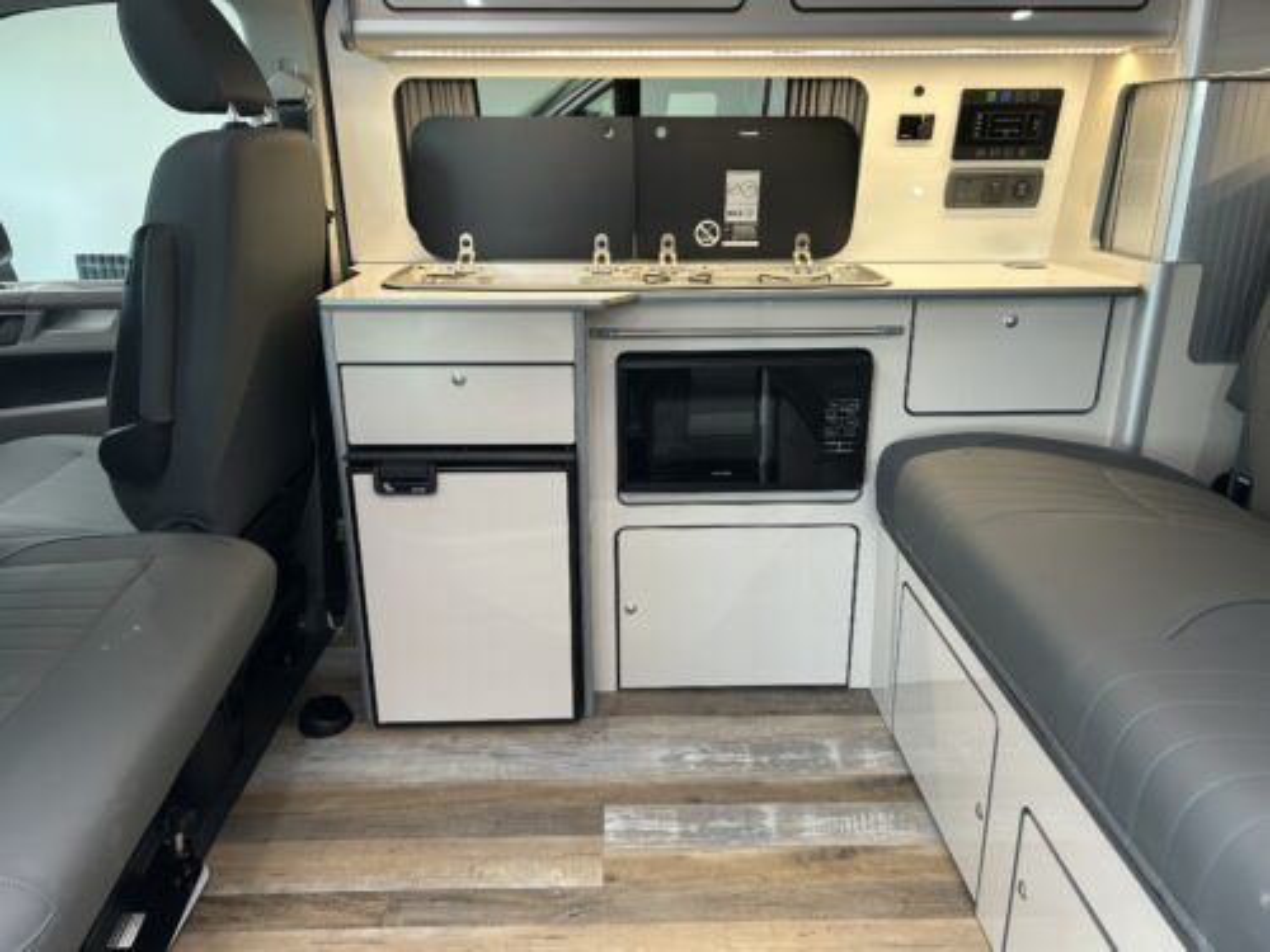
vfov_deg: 53.1
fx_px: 954
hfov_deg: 67.3
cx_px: 635
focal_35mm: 26
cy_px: 476
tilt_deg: -19.2
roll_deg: -0.2
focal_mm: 5.7
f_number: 1.5
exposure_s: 1/50
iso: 100
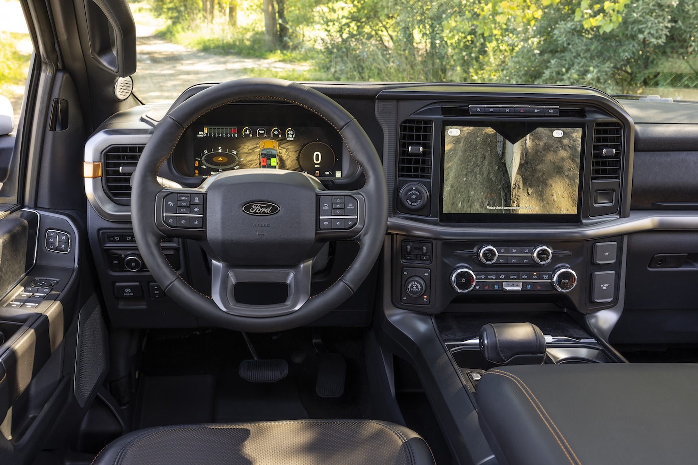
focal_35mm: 35
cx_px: 349
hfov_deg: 54.4
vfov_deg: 37.8
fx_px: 678
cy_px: 232
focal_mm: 35
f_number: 9
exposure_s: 1/25
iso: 400
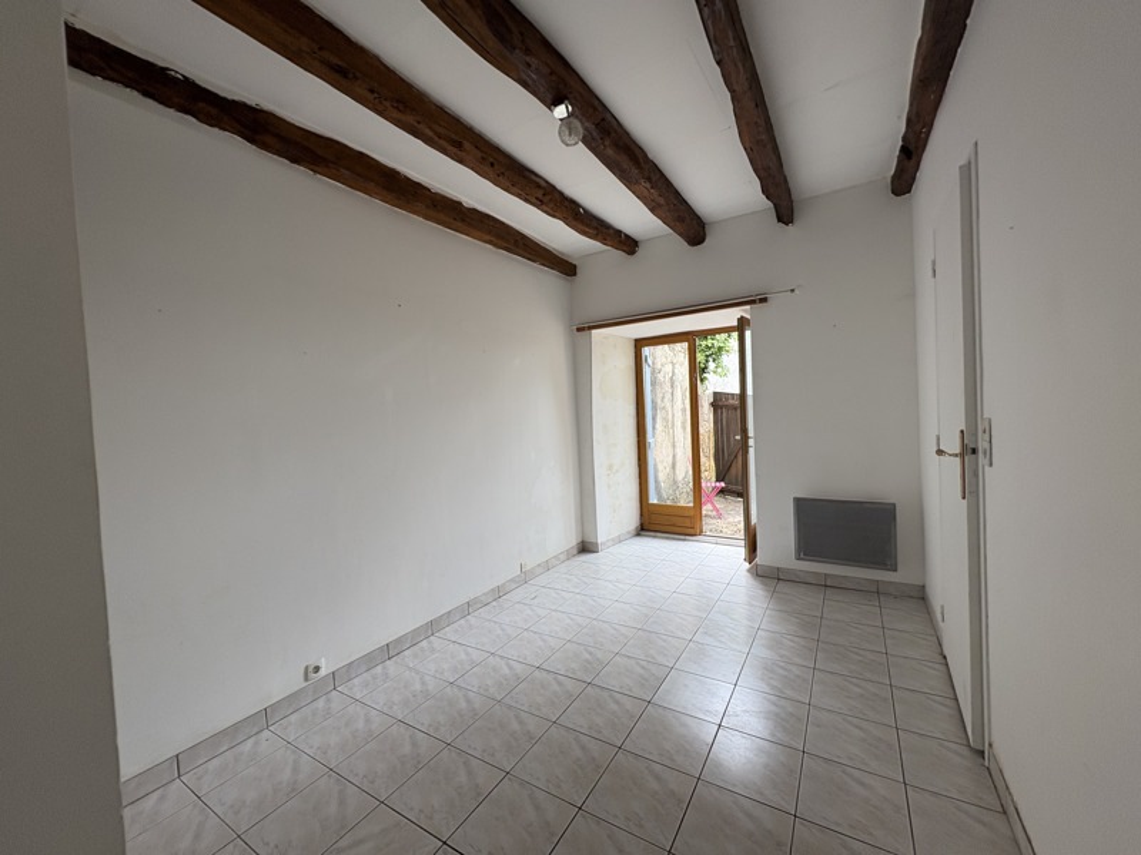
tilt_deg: -0.3
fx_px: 461
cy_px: 428
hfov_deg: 102.1
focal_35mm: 14
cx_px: 570
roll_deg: +2.0
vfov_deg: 85.7
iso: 50
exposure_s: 1/99
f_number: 2.2
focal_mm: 2.22
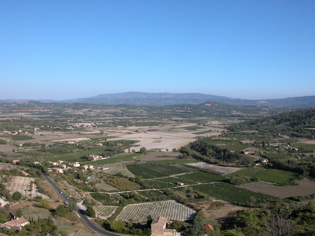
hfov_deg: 52.6
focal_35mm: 35
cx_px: 158
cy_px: 118
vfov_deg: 40.7
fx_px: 318
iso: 100
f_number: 6.3
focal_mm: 8.9
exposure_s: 1/335
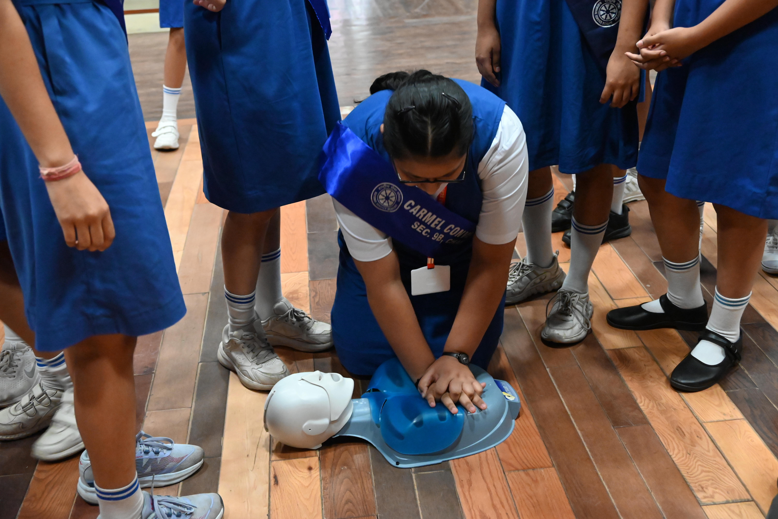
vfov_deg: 31.9
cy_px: 260
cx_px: 389
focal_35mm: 42
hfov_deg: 46.4
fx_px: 908
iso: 10000
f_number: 5.3
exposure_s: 1/60
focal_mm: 42
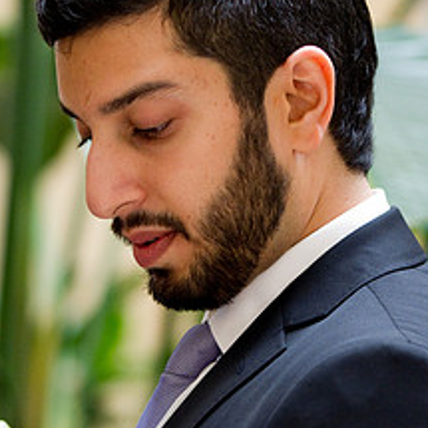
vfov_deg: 7.1
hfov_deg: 7.1
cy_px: 279
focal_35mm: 247
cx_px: 196
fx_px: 3455
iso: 2500
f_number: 2.8
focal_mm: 92.5
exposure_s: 1/160
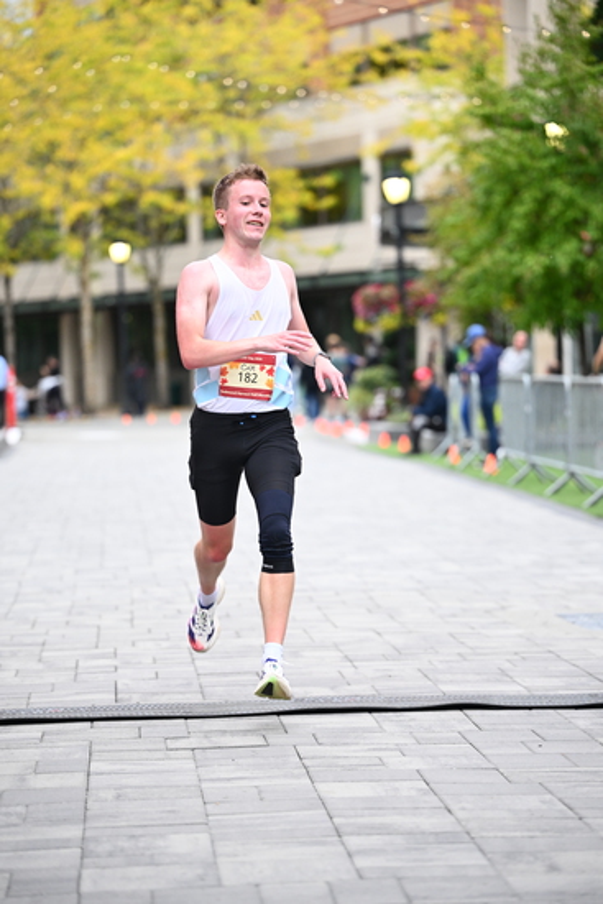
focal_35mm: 115
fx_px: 2887
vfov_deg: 17.8
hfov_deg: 11.9
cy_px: 452
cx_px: 302
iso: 1600
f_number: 2.8
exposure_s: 1/1250
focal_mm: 115
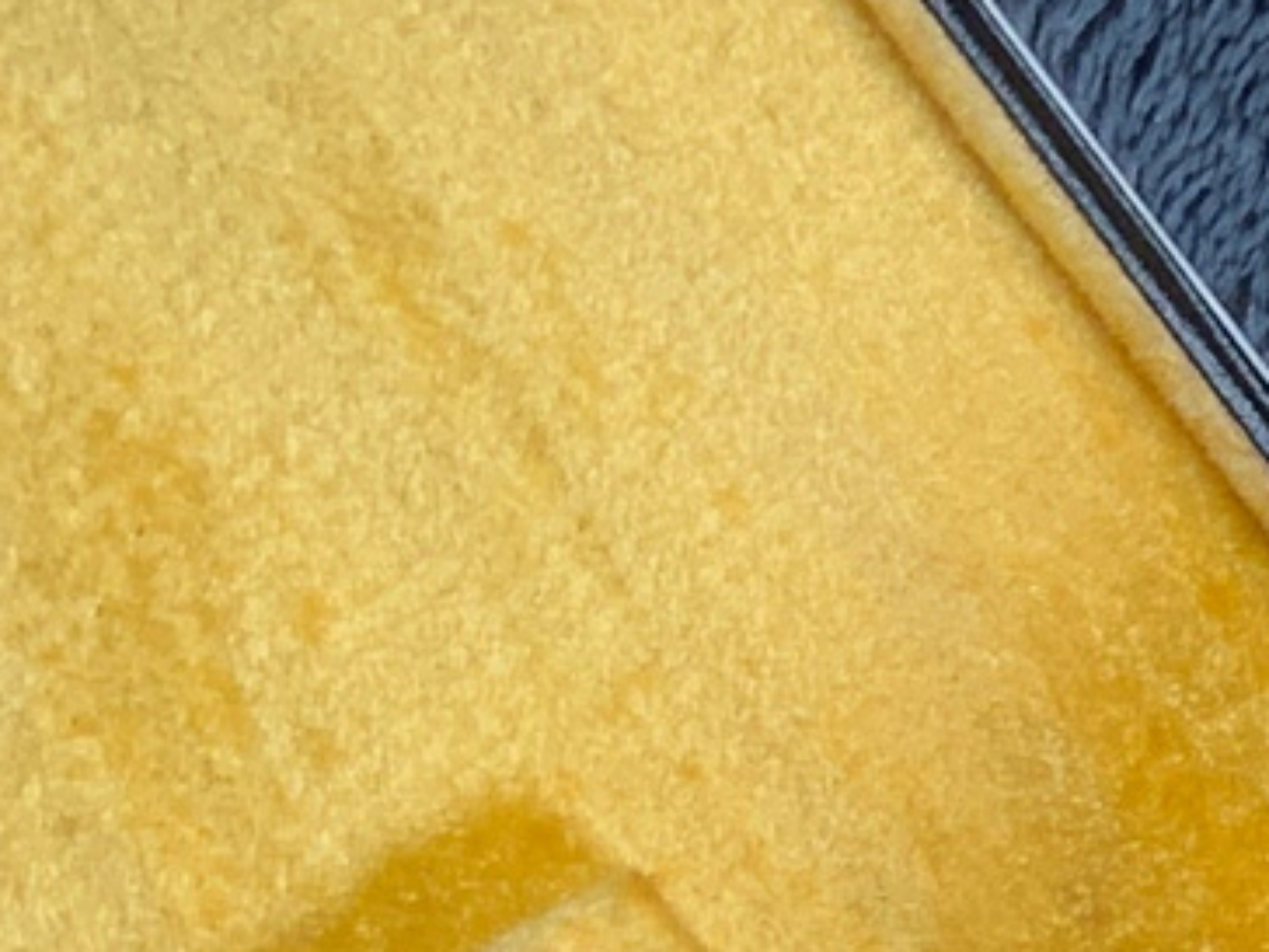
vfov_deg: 7.1
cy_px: 1765
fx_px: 7479
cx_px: 2890
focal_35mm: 204
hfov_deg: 8.9
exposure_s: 1/104
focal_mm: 3
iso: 25
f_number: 1.8
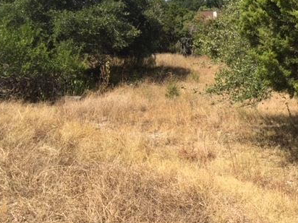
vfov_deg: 31.8
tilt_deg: -3.4
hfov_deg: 40.9
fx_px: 387
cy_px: 66
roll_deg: +2.6
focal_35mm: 45
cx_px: 223
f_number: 2.2
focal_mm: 4.15
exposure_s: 1/1364
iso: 32
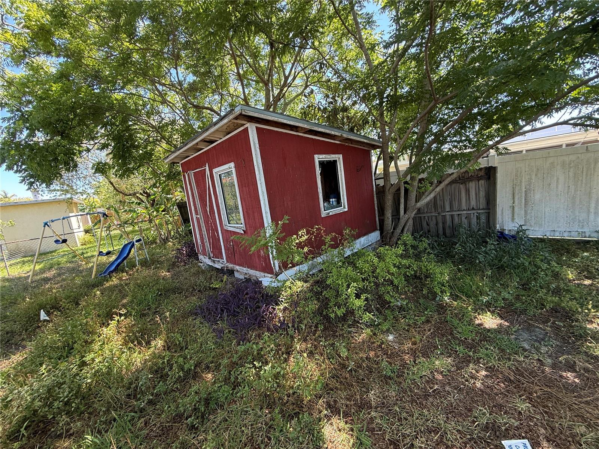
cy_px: 224
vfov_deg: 85.7
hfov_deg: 102.1
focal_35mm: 14
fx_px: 242
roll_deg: +5.3
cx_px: 300
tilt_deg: -8.7
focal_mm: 2.22
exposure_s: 1/99
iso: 64
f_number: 2.2
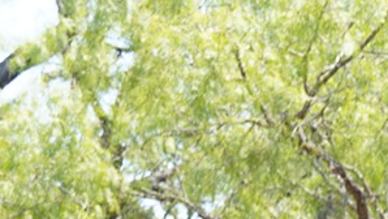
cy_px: 653
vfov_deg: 4.1
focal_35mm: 288
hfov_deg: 6.6
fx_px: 2965
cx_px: 1292
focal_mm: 41
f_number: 6.3
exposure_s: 1/100
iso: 100
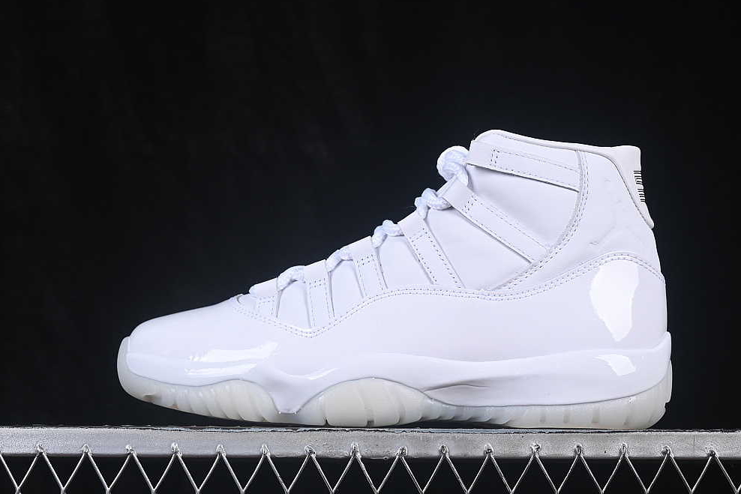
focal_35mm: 82
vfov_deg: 16.7
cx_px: 404
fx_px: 1688
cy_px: 260
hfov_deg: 24.8
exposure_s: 1/80
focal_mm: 50
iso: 160
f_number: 8
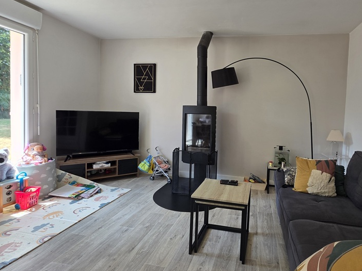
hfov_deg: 83.4
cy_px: 121
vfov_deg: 68.4
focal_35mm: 19
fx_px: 199
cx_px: 222
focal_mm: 2.2
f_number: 1.9
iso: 40
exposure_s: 1/100
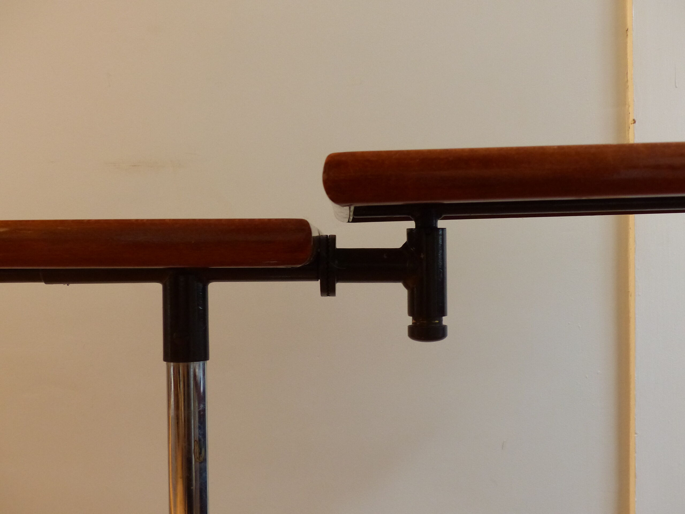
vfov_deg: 32.9
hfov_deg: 42.9
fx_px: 871
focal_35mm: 44
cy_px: 257
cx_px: 342
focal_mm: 7.8
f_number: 2.8
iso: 400
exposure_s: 1/13
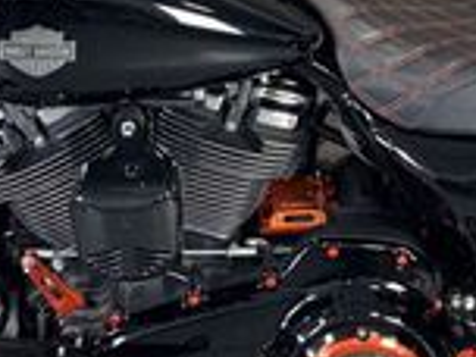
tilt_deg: -7.9
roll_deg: +1.0
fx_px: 1389
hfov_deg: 19.4
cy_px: -135
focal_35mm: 101
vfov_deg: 14.0
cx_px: 301
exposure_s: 1/27
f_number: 1.78
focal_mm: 6.76
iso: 80
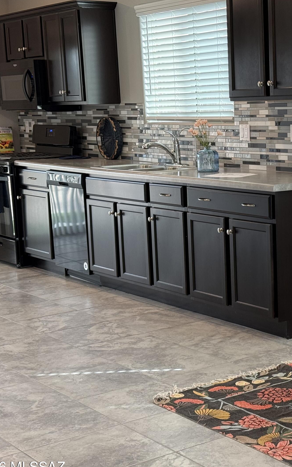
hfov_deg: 17.7
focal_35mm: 72
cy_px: 242
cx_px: 294
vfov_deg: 28.6
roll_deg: +1.5
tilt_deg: -8.7
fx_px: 917
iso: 64
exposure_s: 1/60
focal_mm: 6.76
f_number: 1.78
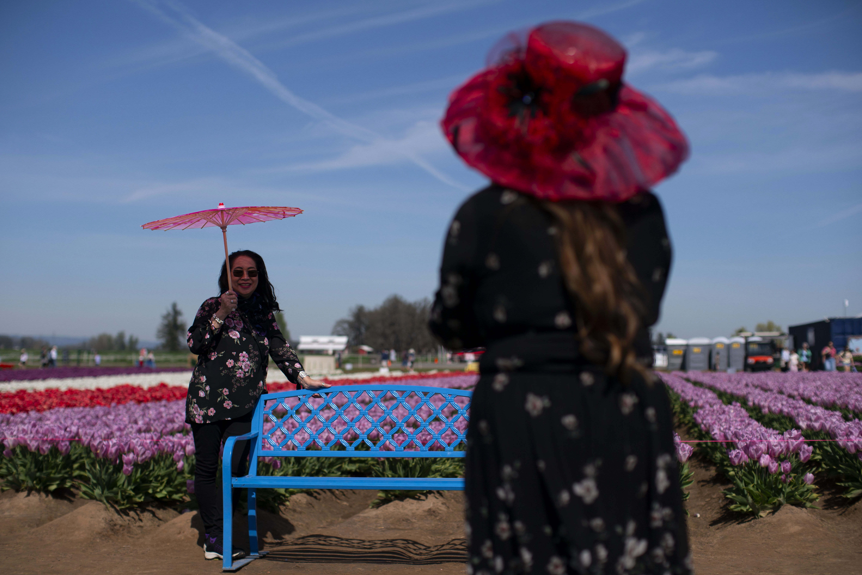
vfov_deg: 26.0
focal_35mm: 52
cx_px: 422
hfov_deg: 38.2
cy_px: 286
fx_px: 1245
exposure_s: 1/12800
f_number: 2.5
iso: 125
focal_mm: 50
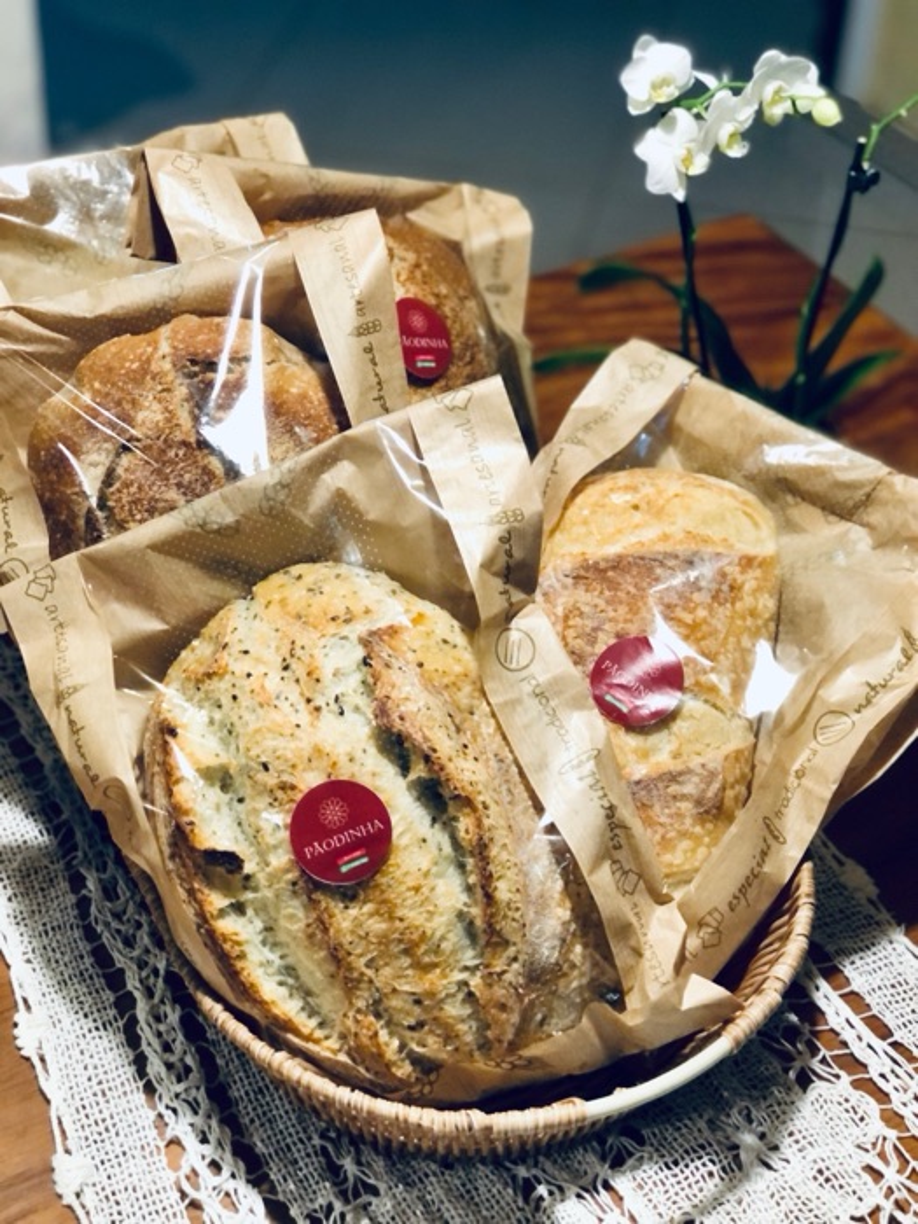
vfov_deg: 33.8
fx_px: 2015
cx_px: 459
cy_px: 612
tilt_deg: -42.8
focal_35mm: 57
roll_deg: -1.2
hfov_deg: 25.7
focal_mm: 6.6
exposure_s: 1/30
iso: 320
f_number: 2.8
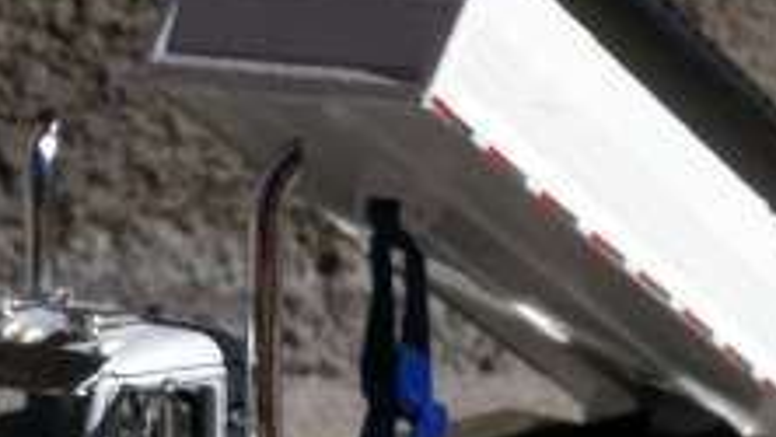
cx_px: 350
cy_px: 451
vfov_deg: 10.9
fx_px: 2264
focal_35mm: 110
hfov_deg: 19.4
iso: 80
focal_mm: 3.85
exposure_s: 1/3000
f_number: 2.8
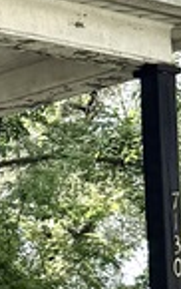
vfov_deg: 11.1
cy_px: 217
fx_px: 1487
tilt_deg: +12.1
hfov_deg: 6.2
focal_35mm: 189
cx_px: -446
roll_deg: +1.3
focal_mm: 6.76
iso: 100
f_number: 1.78
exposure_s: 1/2801
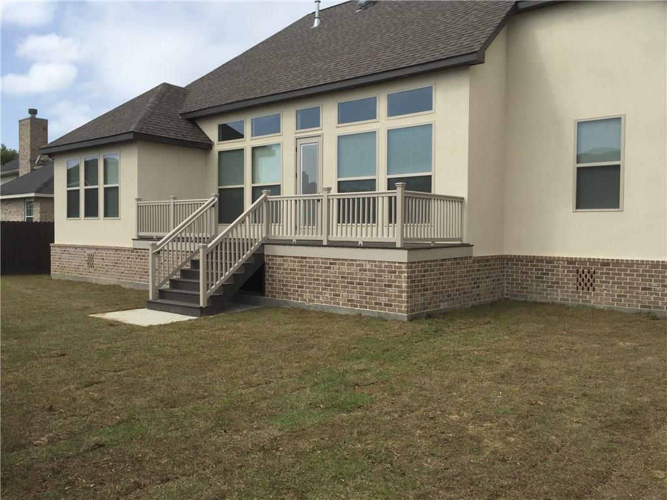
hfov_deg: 61.7
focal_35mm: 29
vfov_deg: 48.2
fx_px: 559
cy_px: 250
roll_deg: -1.8
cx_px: 334
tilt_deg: +0.0
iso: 32
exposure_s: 1/2825
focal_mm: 4.15
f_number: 2.2
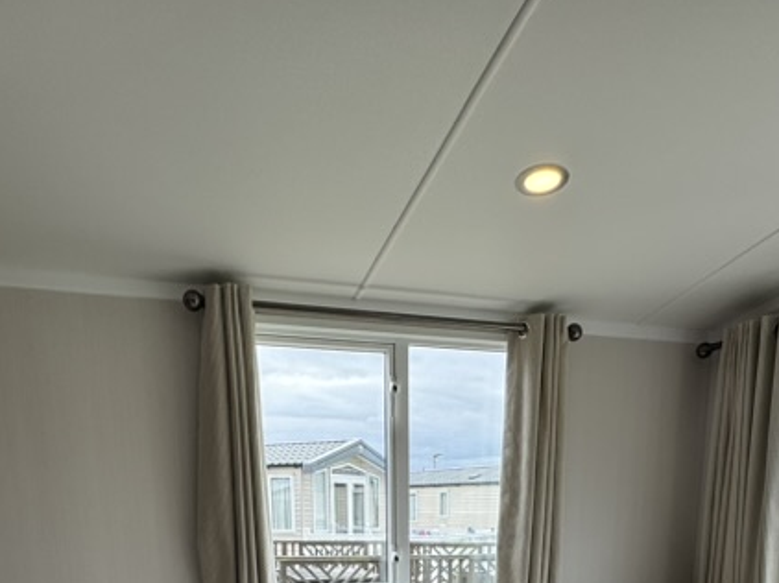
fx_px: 765
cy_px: 697
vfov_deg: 33.9
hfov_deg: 54.0
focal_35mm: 34
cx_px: 410
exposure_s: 1/189
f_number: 2.2
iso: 40
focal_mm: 2.22
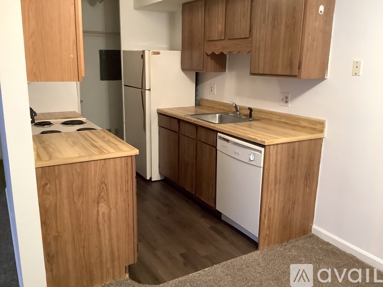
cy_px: 144
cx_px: 192
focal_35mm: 31
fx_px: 343
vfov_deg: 45.4
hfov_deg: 58.4
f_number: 2.4
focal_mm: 3.3
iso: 320
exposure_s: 1/40
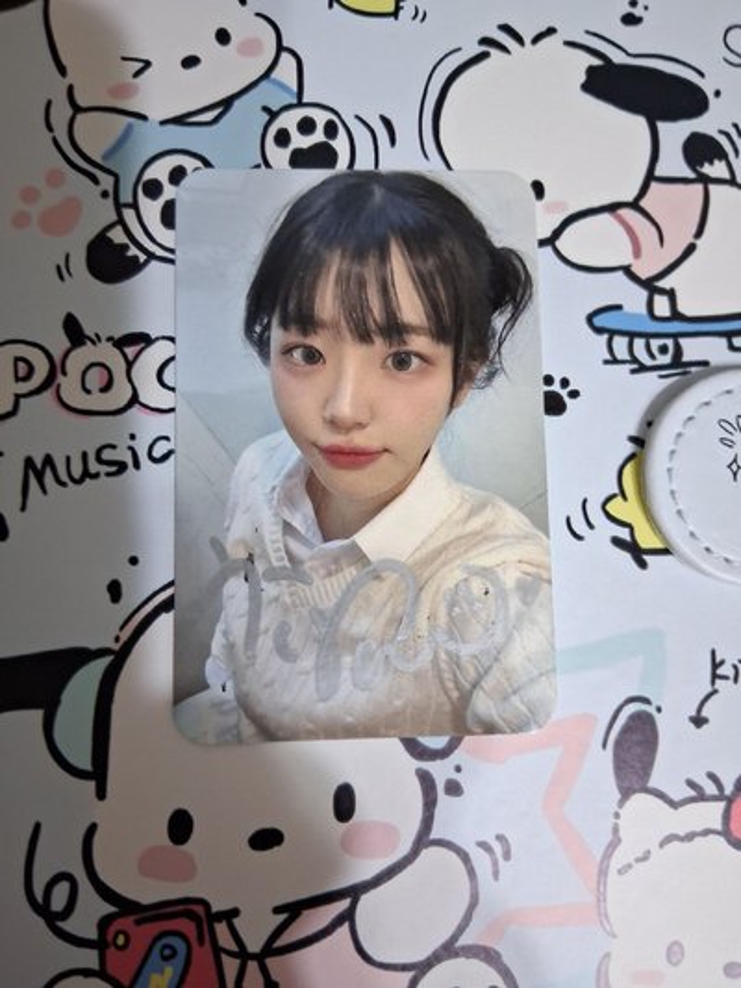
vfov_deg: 67.3
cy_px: 494
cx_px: 370
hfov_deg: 53.1
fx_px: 742
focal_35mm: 26
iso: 400
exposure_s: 1/50
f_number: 1.8
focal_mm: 3.98
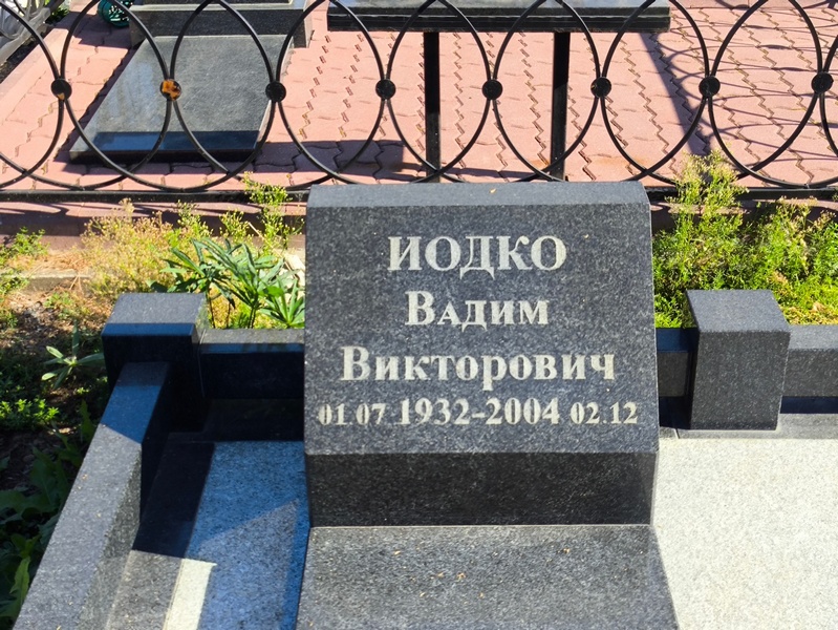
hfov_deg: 38.2
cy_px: 315
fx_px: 1211
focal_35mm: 50
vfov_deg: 29.1
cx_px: 419
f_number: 1.7
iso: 50
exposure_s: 1/624
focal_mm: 4.71
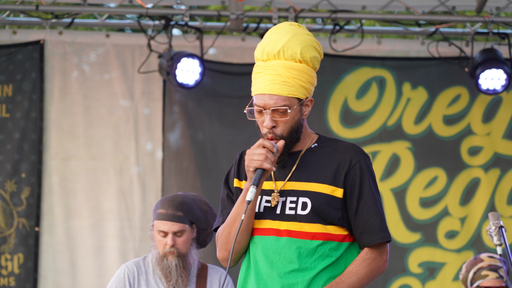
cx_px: 258
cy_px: 164
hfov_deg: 19.3
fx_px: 1507
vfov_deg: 10.9
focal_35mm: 111
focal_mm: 105
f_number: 4
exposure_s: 1/160
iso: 1000
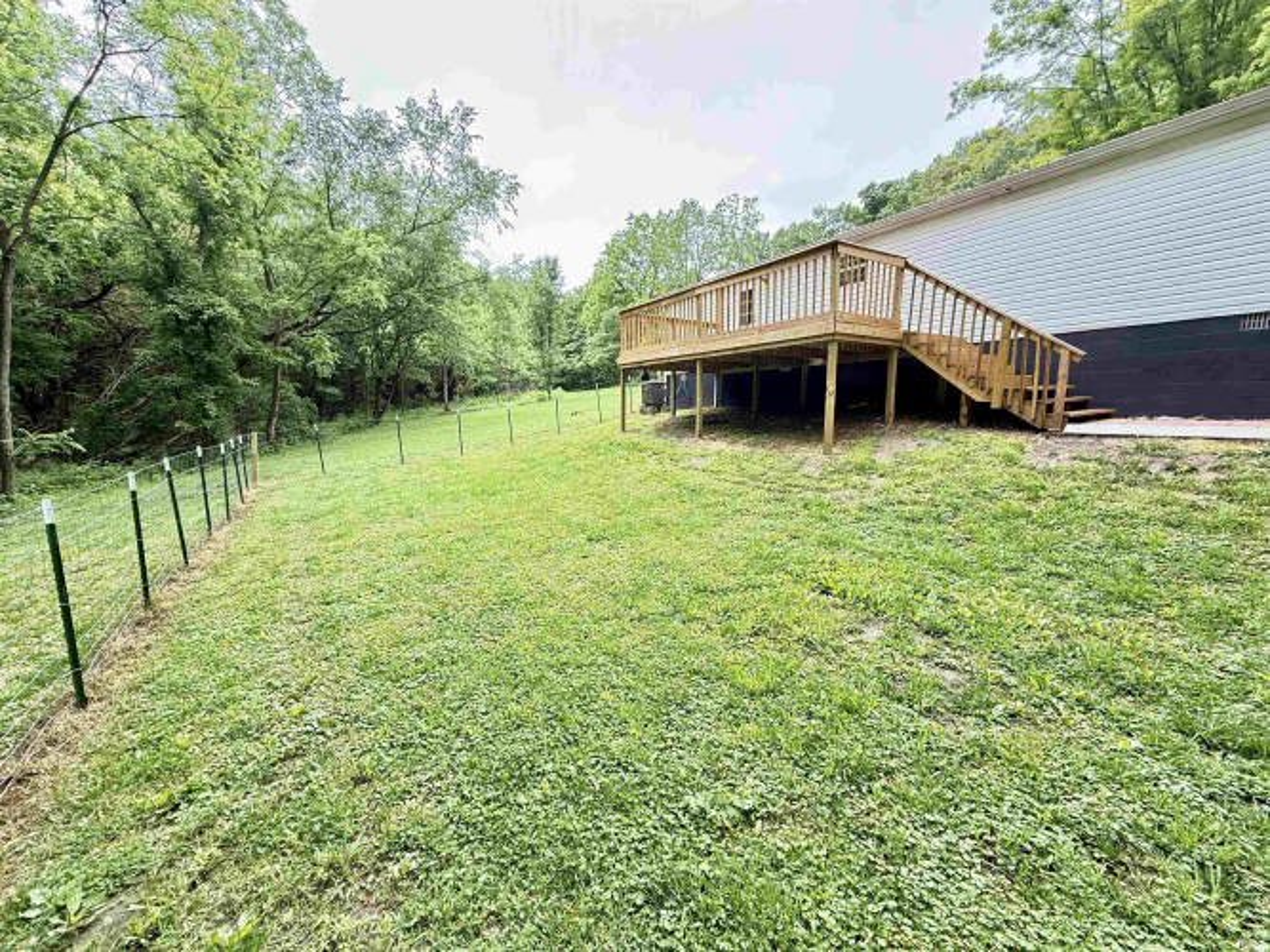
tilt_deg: -6.7
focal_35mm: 14
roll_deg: -0.4
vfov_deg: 85.7
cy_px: 476
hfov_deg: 102.1
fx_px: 514
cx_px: 635
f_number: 2.2
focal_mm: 2.22
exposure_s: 1/152
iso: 64
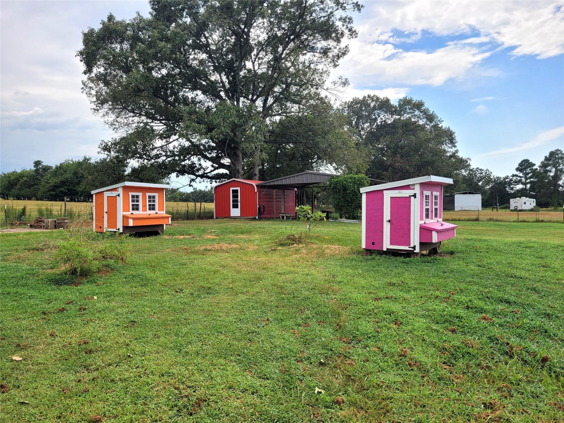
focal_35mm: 26
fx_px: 424
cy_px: 212
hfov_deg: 67.3
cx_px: 282
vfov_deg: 53.1
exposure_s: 1/1973
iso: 40
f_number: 1.8
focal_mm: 5.4
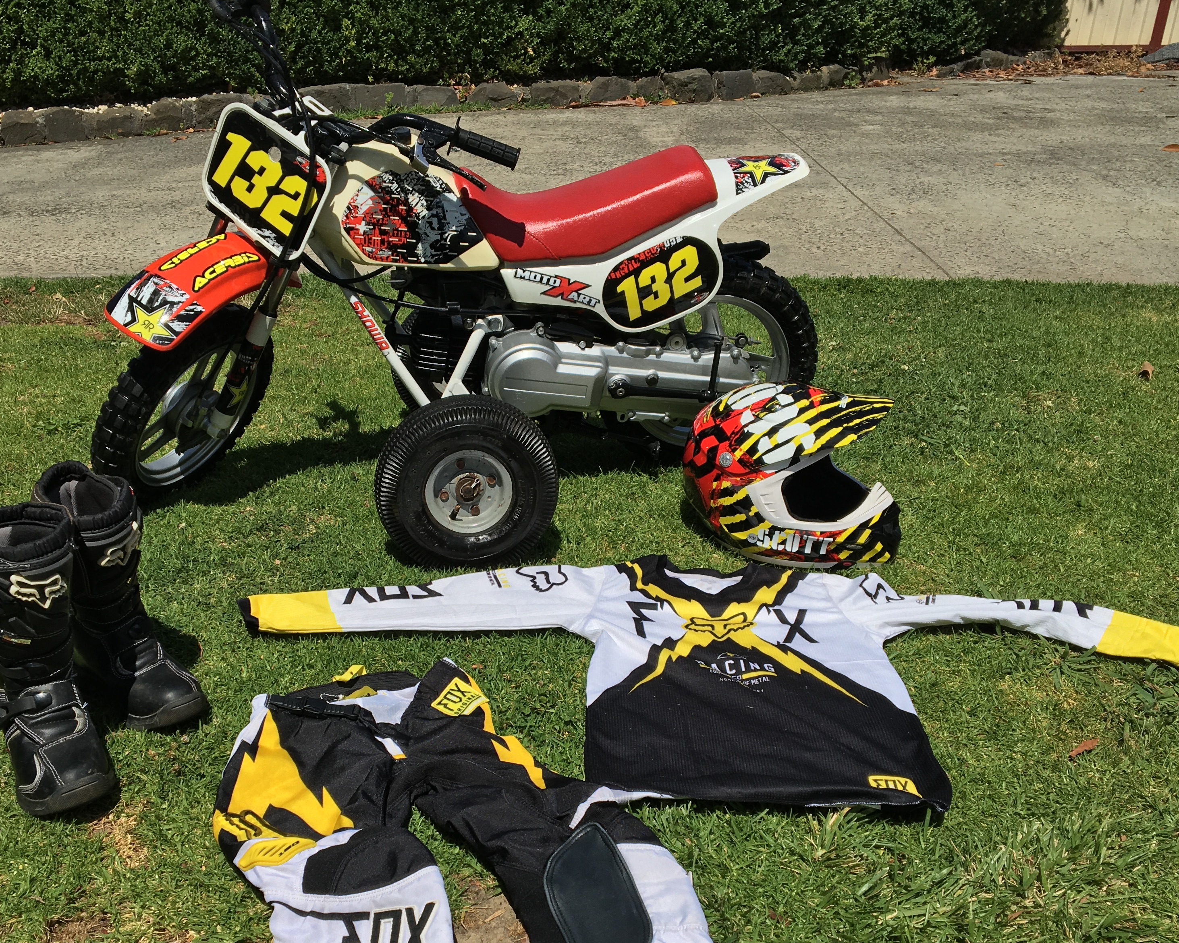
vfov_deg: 38.0
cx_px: 509
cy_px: 595
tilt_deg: -26.7
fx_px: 1361
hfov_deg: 46.7
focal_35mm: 39
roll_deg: -2.9
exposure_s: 1/3205
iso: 25
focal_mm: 4.15
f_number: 2.2
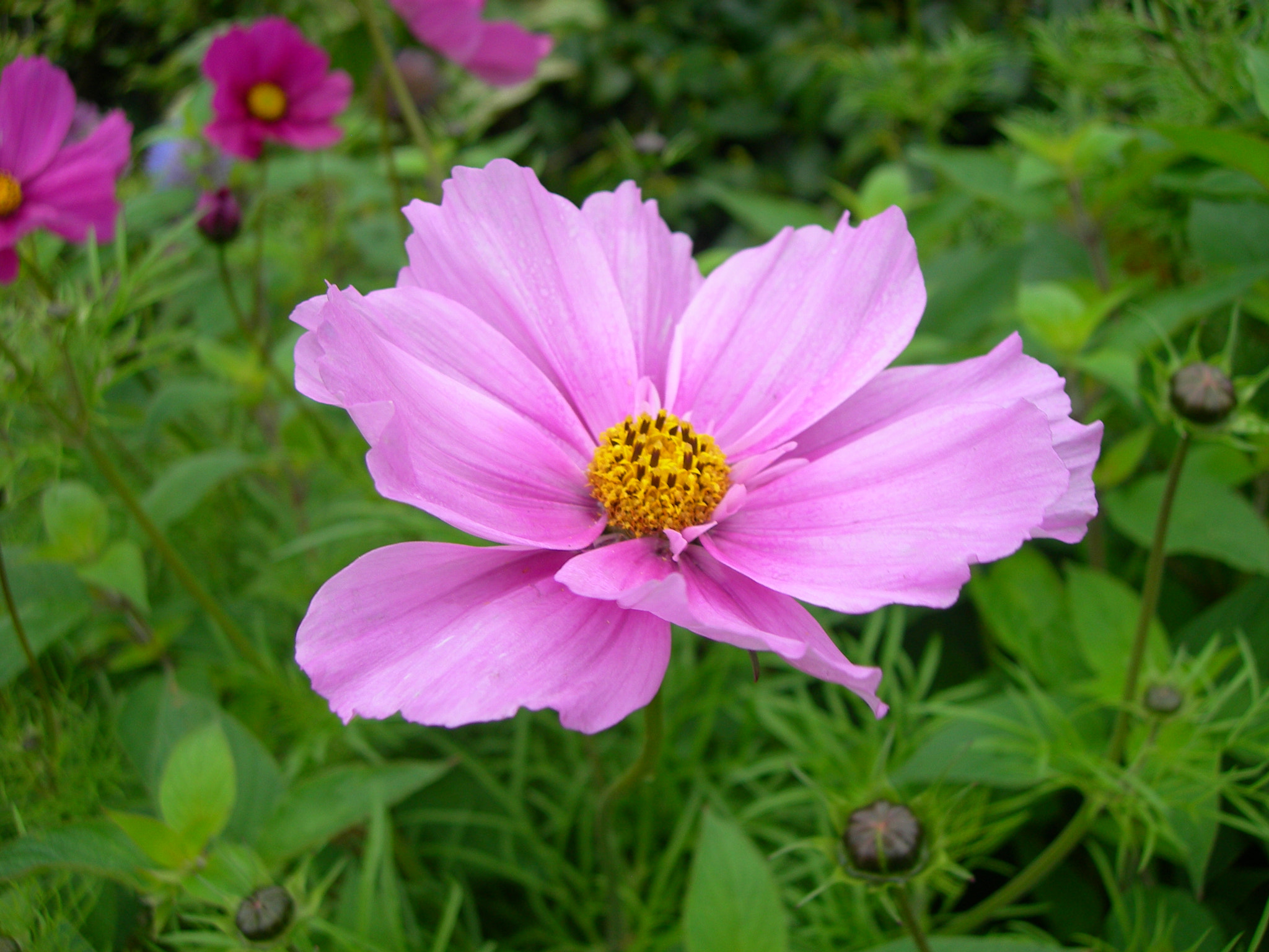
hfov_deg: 49.0
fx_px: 1393
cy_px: 476
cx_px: 634
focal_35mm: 38
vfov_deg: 37.7
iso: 50
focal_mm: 7.8
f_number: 2.8
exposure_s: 1/155
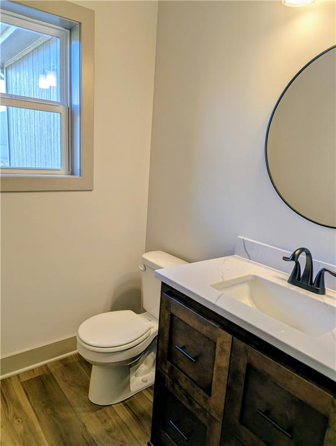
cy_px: 223
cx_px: 168
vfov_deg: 71.5
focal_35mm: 24
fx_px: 310
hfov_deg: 56.9
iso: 41
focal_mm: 6.81
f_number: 1.85
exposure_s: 1/120
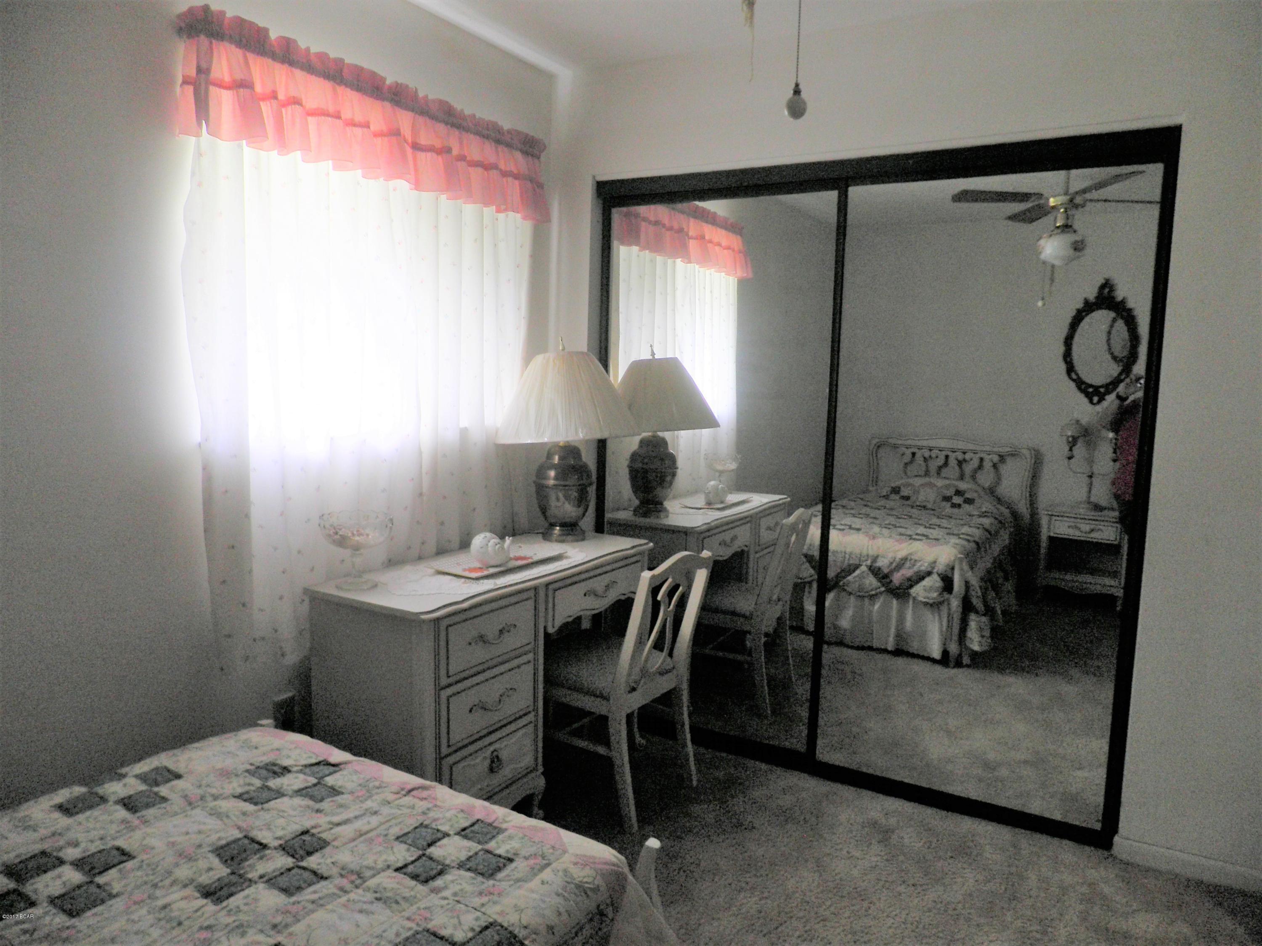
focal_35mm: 24
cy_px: 473
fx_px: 875
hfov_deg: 71.6
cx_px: 631
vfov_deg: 56.8
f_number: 3.3
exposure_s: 1/30
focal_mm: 4.3
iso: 80
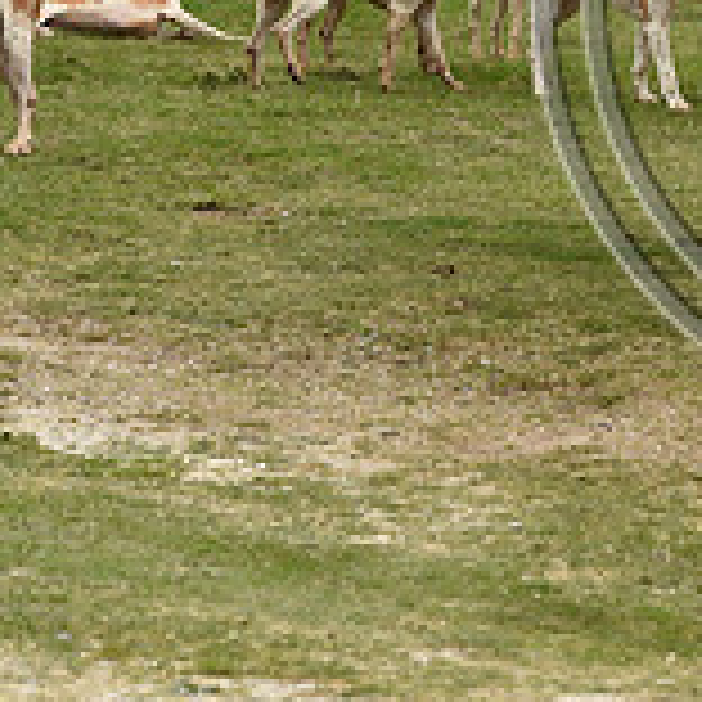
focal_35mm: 221
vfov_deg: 7.9
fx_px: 5071
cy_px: -72
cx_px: 945
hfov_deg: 7.8
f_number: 4.5
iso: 1600
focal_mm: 70
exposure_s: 1/1250
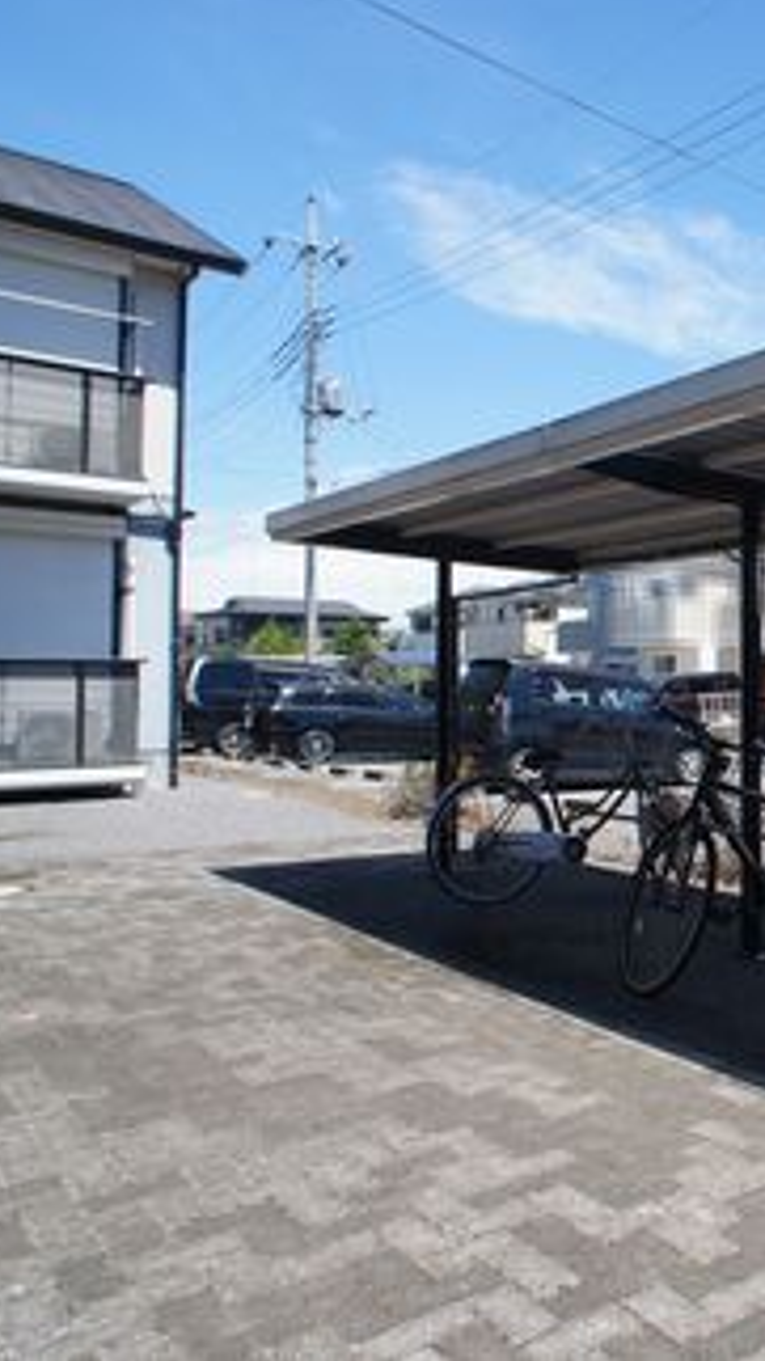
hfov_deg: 27.3
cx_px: 888
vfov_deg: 51.6
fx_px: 1407
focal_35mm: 39
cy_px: 666
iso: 200
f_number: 8
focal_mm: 16
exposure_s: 1/400
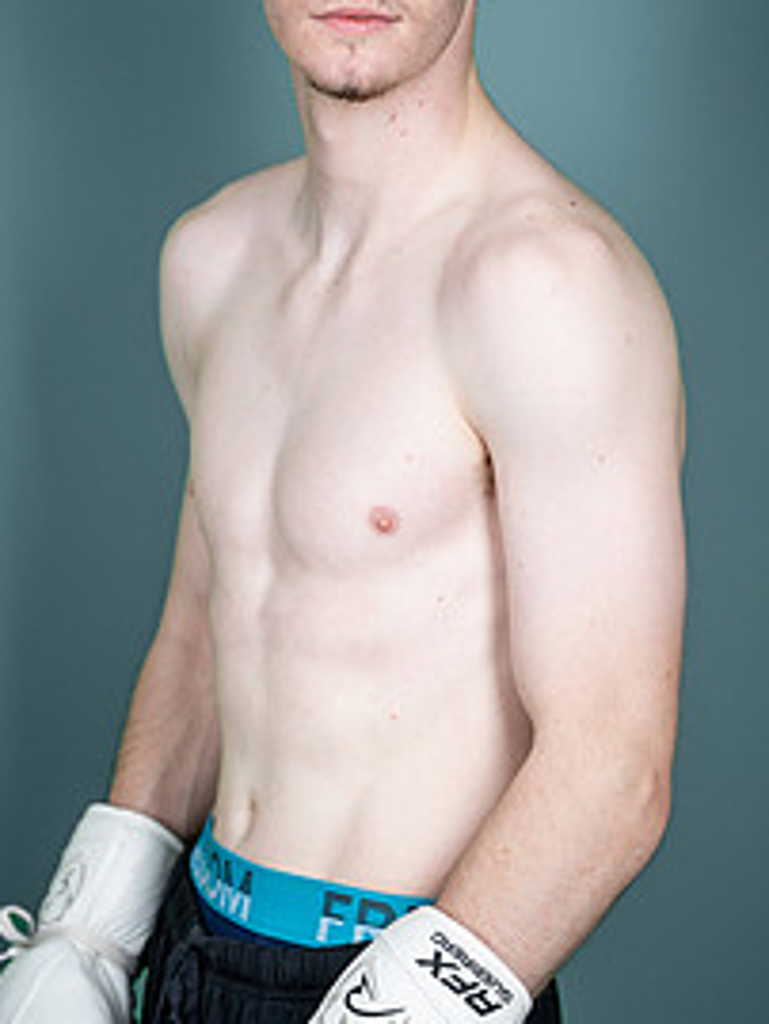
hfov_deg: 13.4
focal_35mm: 111
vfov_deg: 17.7
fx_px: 3285
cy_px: 449
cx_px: 396
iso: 400
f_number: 4
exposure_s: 1/160
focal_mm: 69
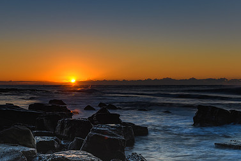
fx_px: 402
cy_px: 106
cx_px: 88
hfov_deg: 33.2
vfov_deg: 22.6
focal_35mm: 60
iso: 50
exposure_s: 1
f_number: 9
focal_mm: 26
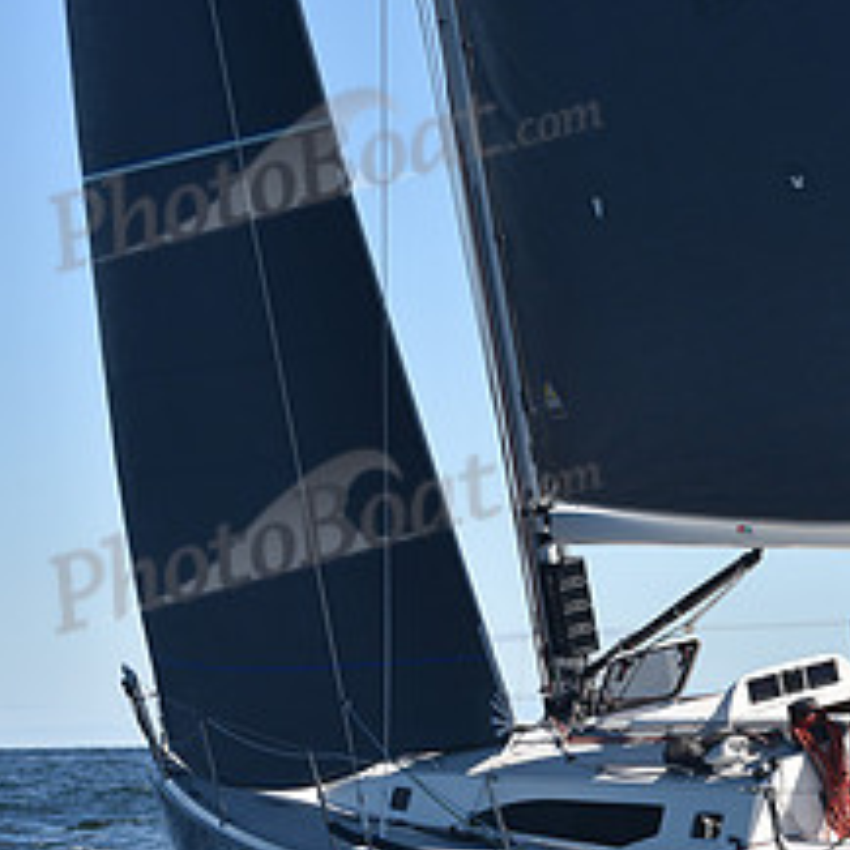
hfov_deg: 10.9
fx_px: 4417
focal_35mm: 159
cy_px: 680
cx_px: 807
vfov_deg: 11.0
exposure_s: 1/800
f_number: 5
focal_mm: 70
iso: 200
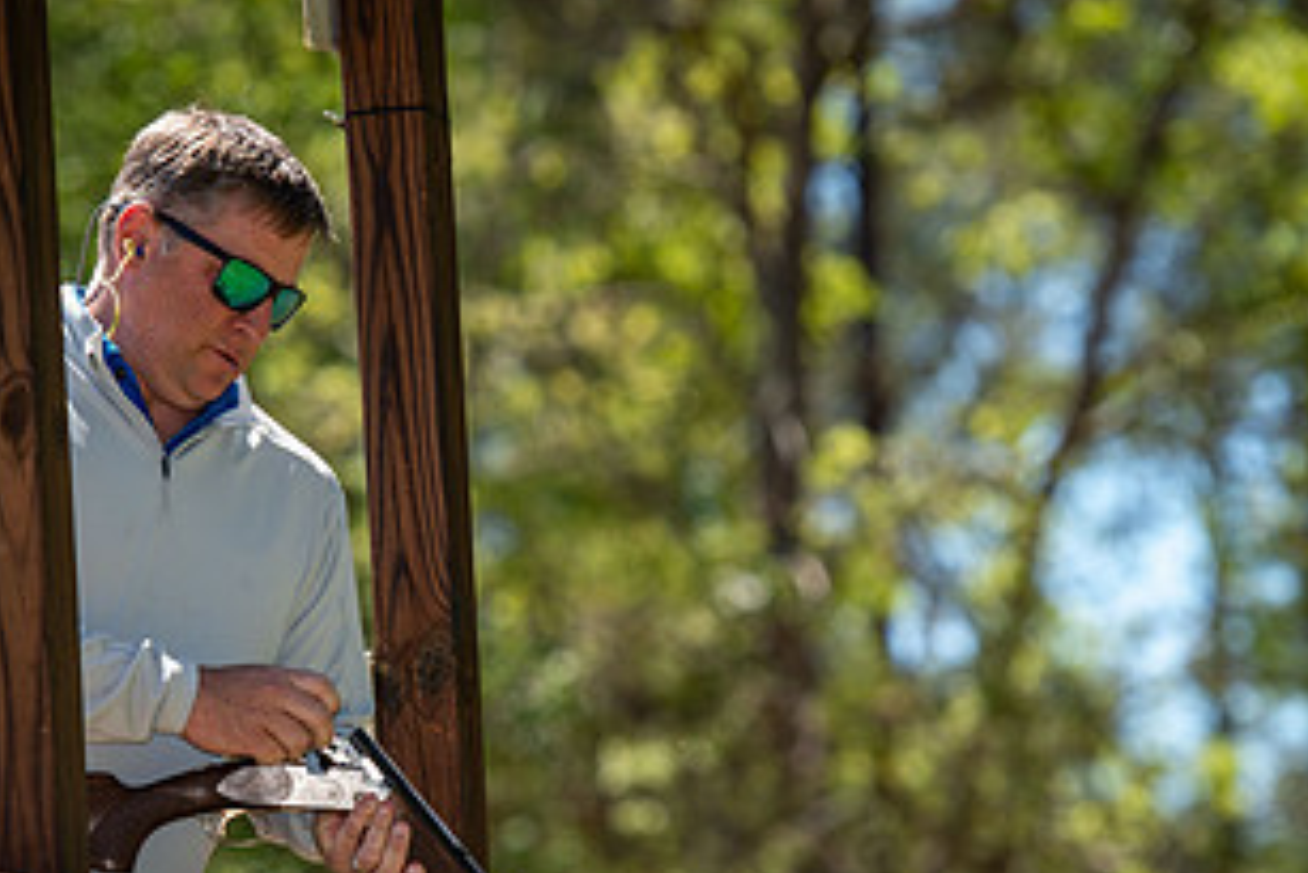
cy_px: 669
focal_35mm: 302
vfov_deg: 4.6
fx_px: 10977
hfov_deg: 6.8
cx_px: 605
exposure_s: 1/250
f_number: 4
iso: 50
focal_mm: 160
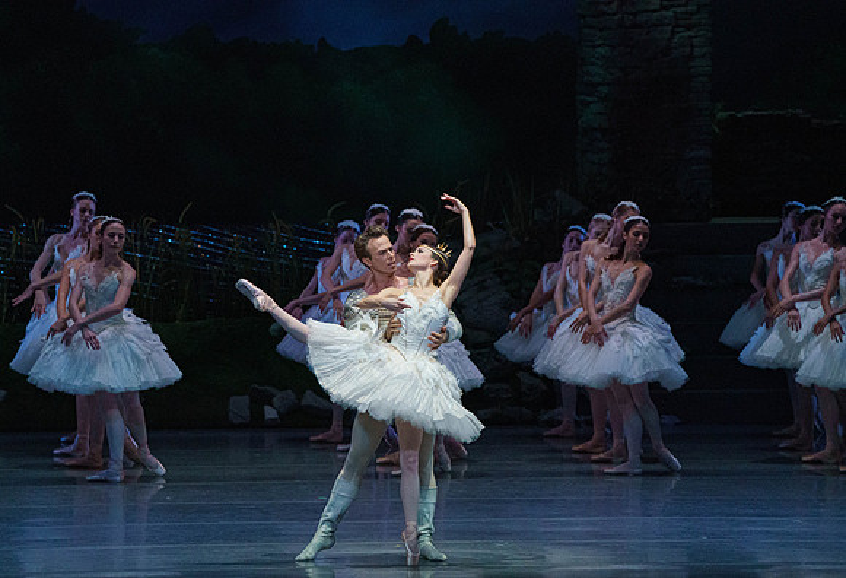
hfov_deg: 7.2
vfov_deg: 4.9
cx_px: 402
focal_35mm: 285
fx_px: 6753
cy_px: 296
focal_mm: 274
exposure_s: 1/250
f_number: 5.6
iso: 8000
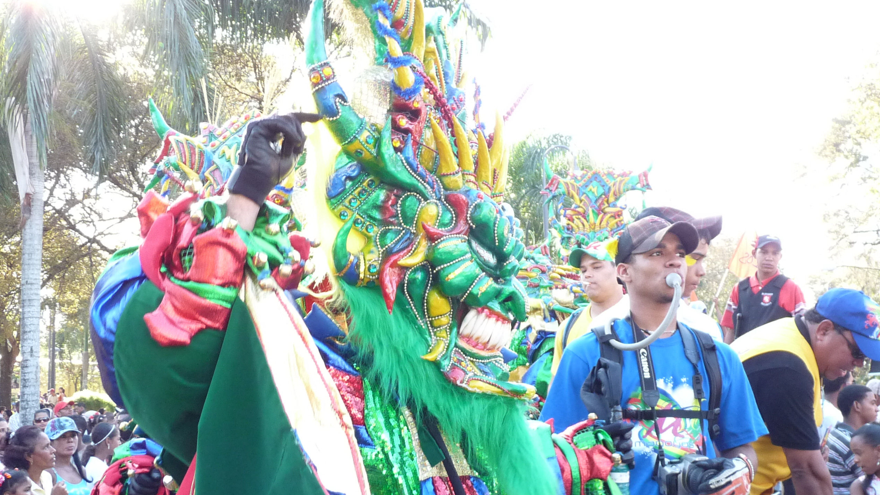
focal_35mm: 44
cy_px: 289
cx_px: 444
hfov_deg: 46.4
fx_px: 1027
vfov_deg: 27.1
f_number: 2.8
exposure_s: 1/100
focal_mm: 4.9
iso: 200
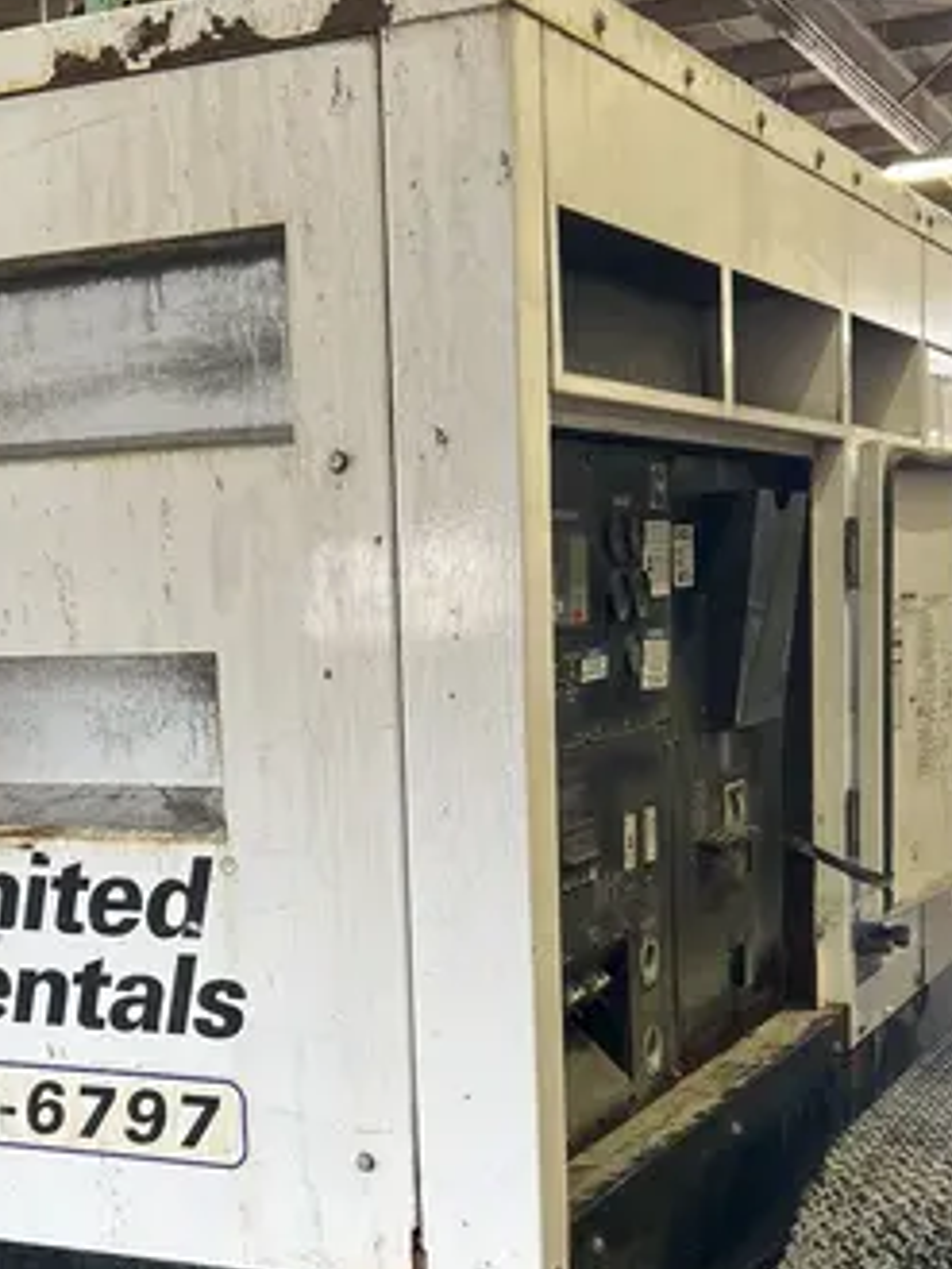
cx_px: 328
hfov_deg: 25.1
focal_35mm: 58
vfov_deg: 32.7
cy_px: 912
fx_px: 2125
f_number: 1.5
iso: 160
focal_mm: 5.7
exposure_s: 1/60
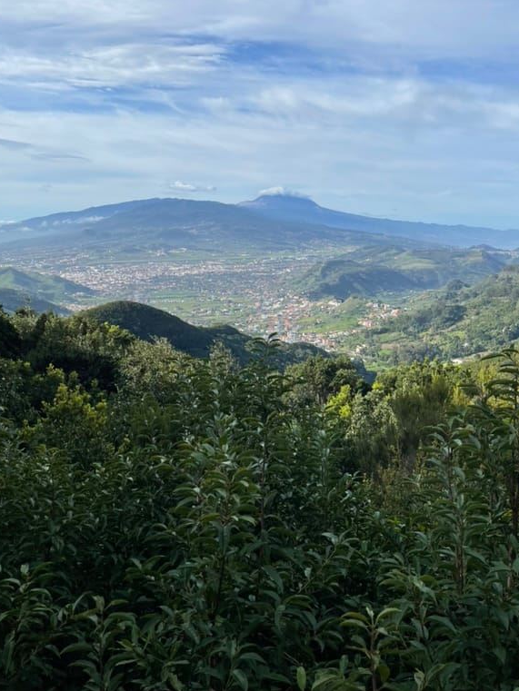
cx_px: 293
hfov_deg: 40.6
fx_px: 699
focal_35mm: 35
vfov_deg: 52.2
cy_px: 274
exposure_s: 1/3922
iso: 32
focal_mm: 5.1
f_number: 1.6
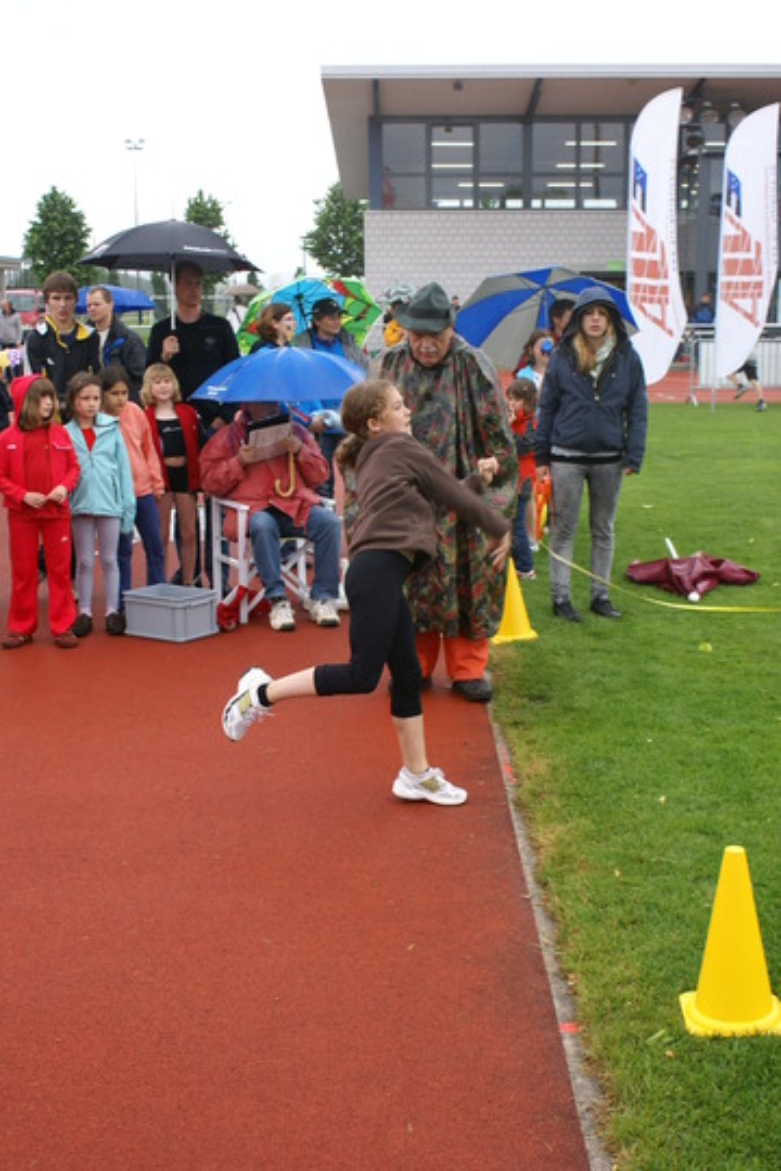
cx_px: 390
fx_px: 1464
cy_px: 586
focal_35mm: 45
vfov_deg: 43.6
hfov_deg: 29.9
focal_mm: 30
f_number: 5
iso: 100
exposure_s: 1/125
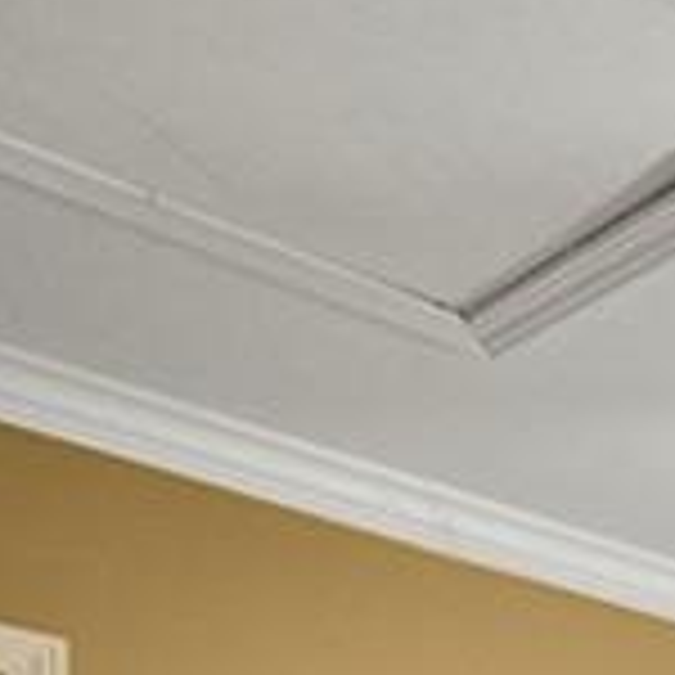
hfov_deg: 13.6
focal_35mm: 81
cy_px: 1388
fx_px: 1787
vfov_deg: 16.1
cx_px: 1719
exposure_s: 1/10
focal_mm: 14
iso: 250
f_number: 10
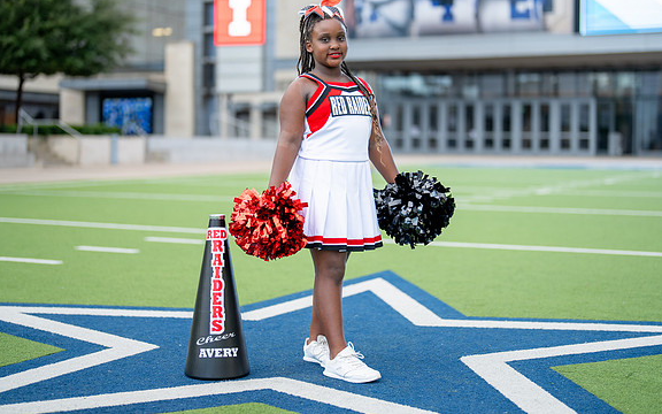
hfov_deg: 33.0
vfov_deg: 20.9
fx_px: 1119
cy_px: 170
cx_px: 347
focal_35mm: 62
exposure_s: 1/1250
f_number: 1.2
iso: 160
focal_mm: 50
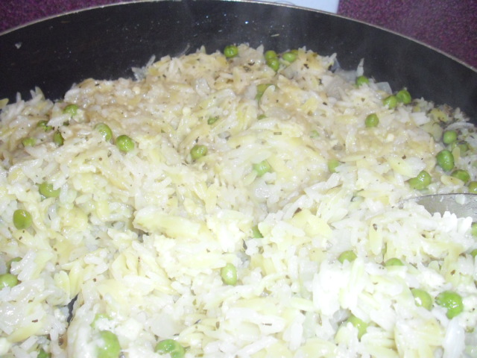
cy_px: 179
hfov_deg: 49.0
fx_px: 524
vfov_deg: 37.7
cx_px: 238
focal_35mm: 38
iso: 470
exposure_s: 1/60
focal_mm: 6.2
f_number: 2.8
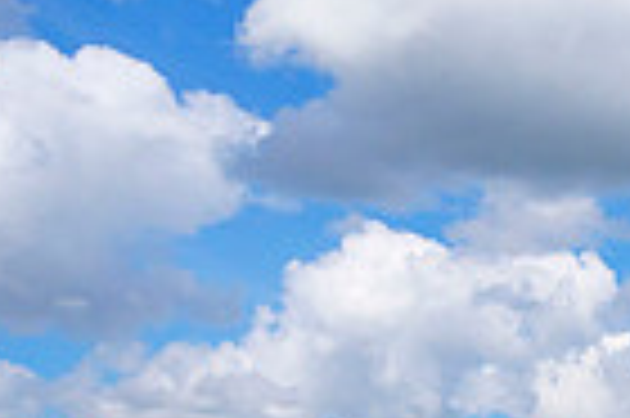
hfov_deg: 15.5
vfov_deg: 13.0
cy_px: 388
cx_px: 1280
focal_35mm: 104
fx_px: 1818
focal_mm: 12
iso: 200
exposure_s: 1/3200
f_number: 3.5
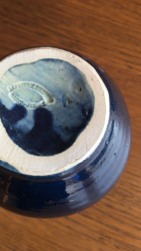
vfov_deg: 55.1
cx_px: 45
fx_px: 239
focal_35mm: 36
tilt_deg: -72.4
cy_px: 110
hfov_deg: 32.5
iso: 64
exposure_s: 1/33
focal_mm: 4.15
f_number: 2.2
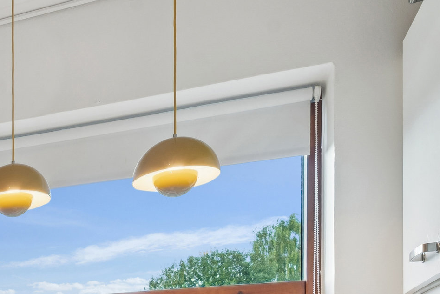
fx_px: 697
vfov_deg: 20.8
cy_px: 419
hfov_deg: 27.7
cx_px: -163
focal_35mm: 57
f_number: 8
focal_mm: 18
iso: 200
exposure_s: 1/8
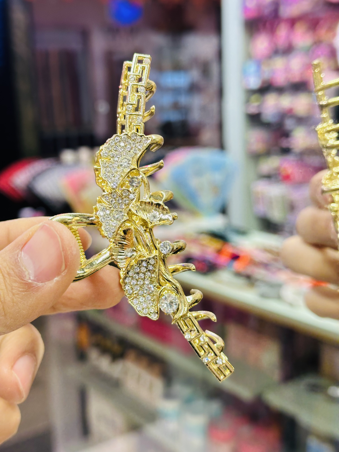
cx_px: 170
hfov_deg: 30.3
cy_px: 226
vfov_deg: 39.7
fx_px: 627
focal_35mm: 48
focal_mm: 6.86
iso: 64
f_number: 1.78
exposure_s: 1/50
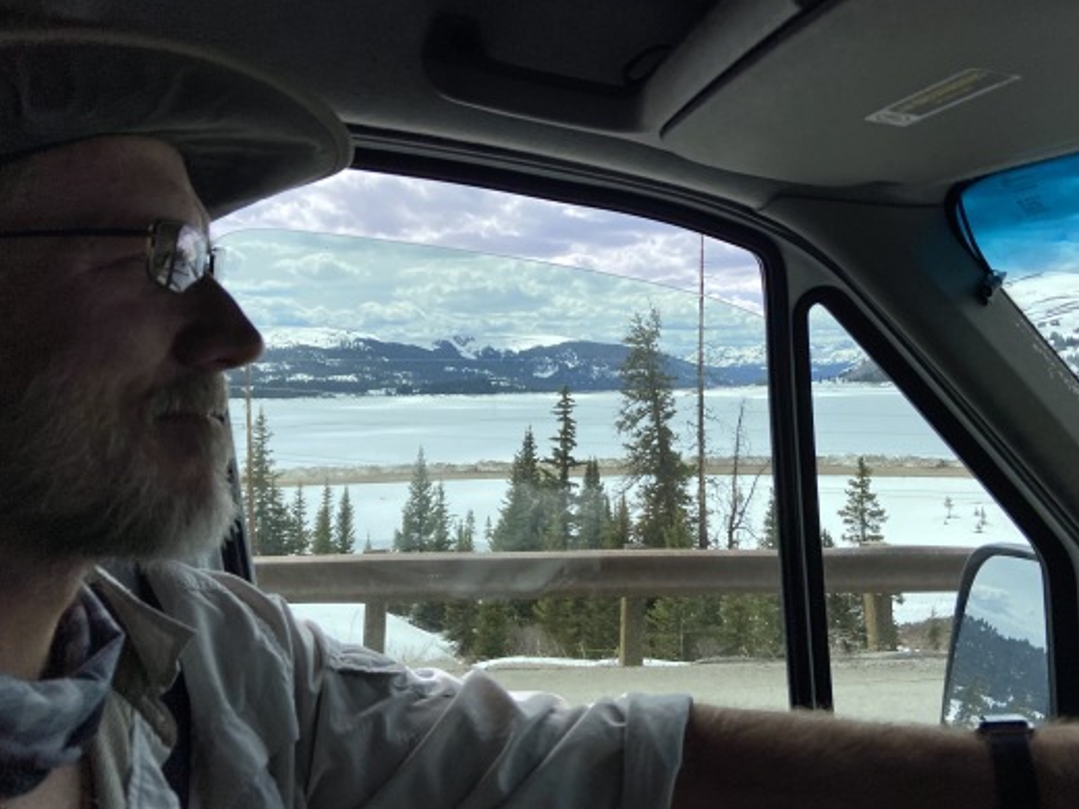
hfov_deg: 56.6
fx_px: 997
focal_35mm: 32
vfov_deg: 44.0
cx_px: 612
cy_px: 342
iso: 32
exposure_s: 1/4808
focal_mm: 4.25
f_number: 1.8
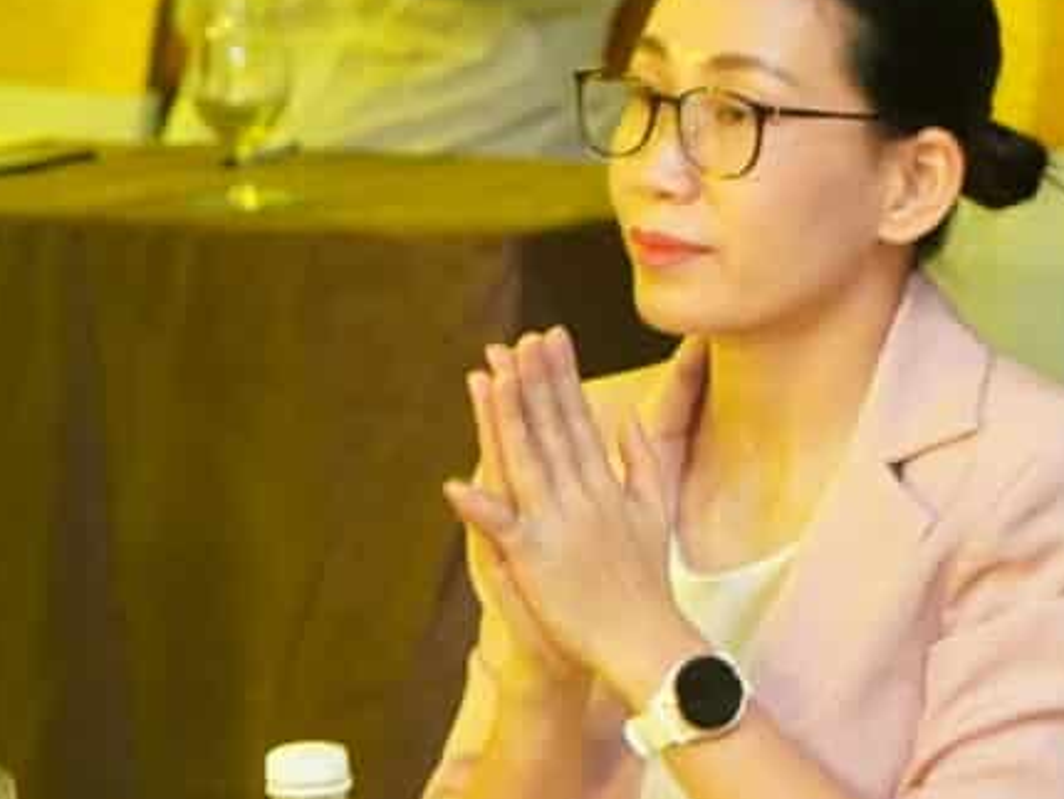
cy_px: -296
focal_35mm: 286
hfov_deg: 6.7
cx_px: 2244
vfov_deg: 5.2
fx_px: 8796
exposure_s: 1/160
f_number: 4
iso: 6400
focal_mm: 50
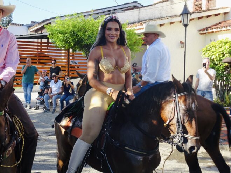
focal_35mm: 48
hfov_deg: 39.7
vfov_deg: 30.3
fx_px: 320
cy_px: 86
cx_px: 116
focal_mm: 8.18
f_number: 4.5
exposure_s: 1/125
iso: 80
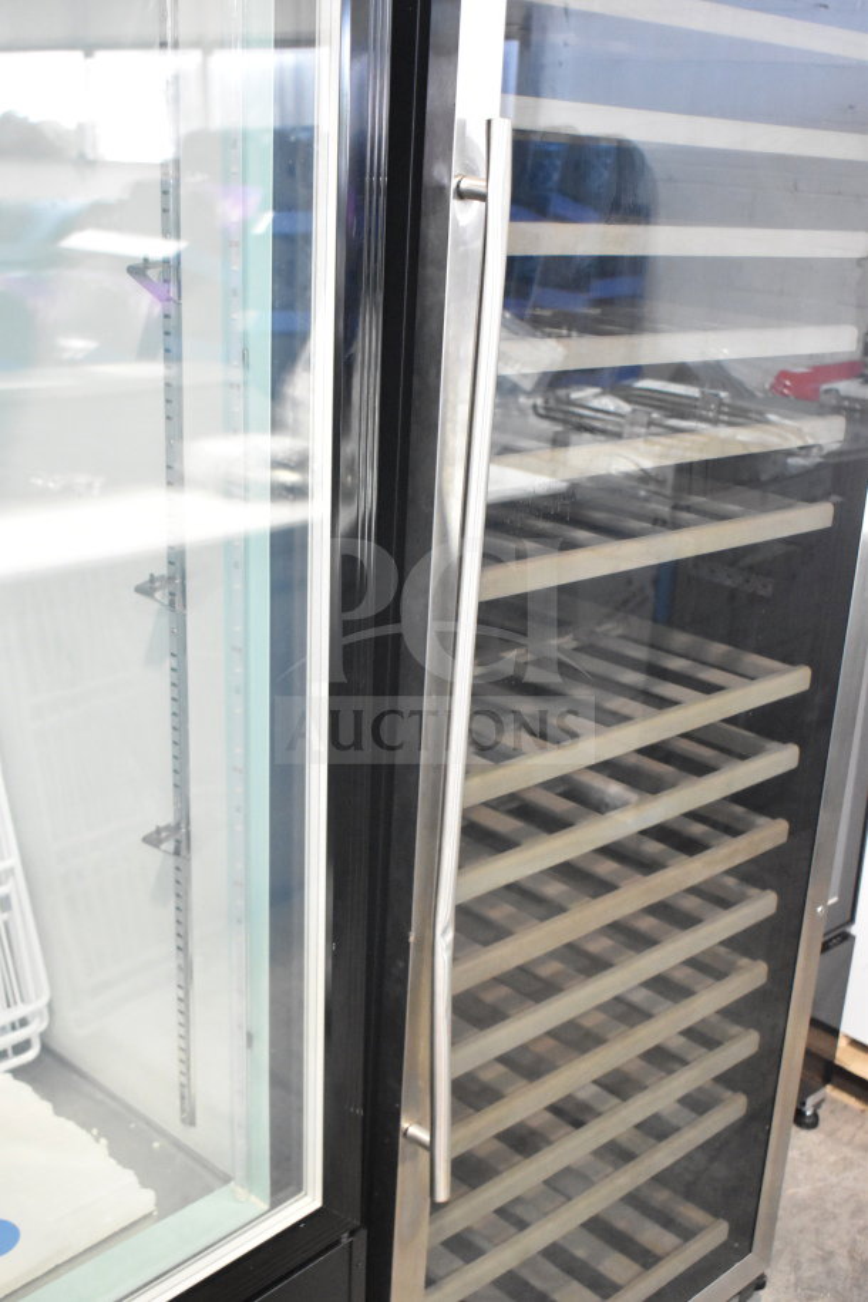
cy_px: 651
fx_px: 1465
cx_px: 434
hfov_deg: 33.0
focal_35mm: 40
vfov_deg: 47.9
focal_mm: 27
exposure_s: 1/125
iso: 6400
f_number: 5
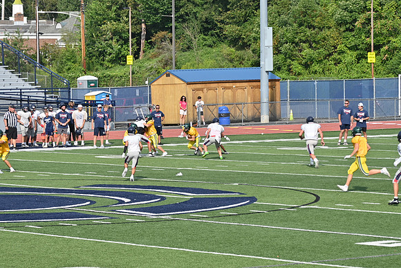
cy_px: 134
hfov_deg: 11.2
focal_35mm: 183
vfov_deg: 7.5
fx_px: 2039
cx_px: 200
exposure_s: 1/800
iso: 100
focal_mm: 122
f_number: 5.6
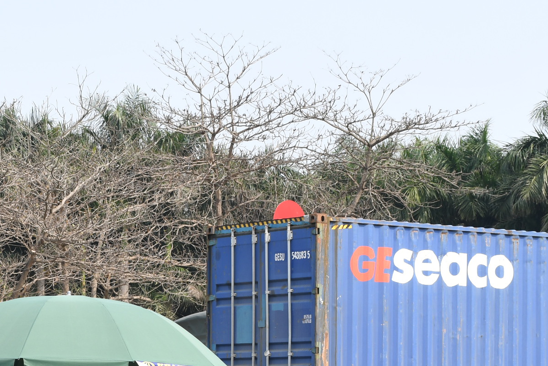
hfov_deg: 16.6
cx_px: 117
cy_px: 367
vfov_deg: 11.1
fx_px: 1860
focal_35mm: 122
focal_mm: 35
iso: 160
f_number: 10
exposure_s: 1/200
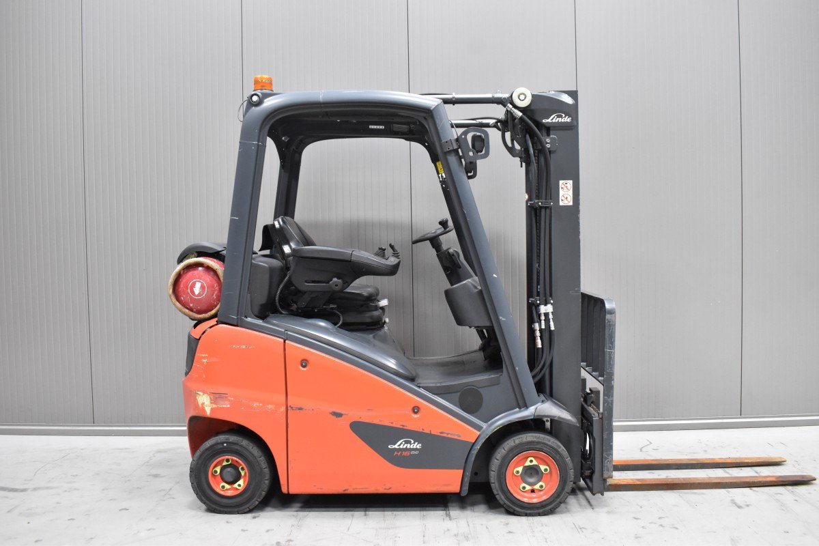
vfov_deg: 43.6
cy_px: 273
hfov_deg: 61.9
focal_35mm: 30
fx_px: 682
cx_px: 410
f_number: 5
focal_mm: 20
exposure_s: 1/20
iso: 1600
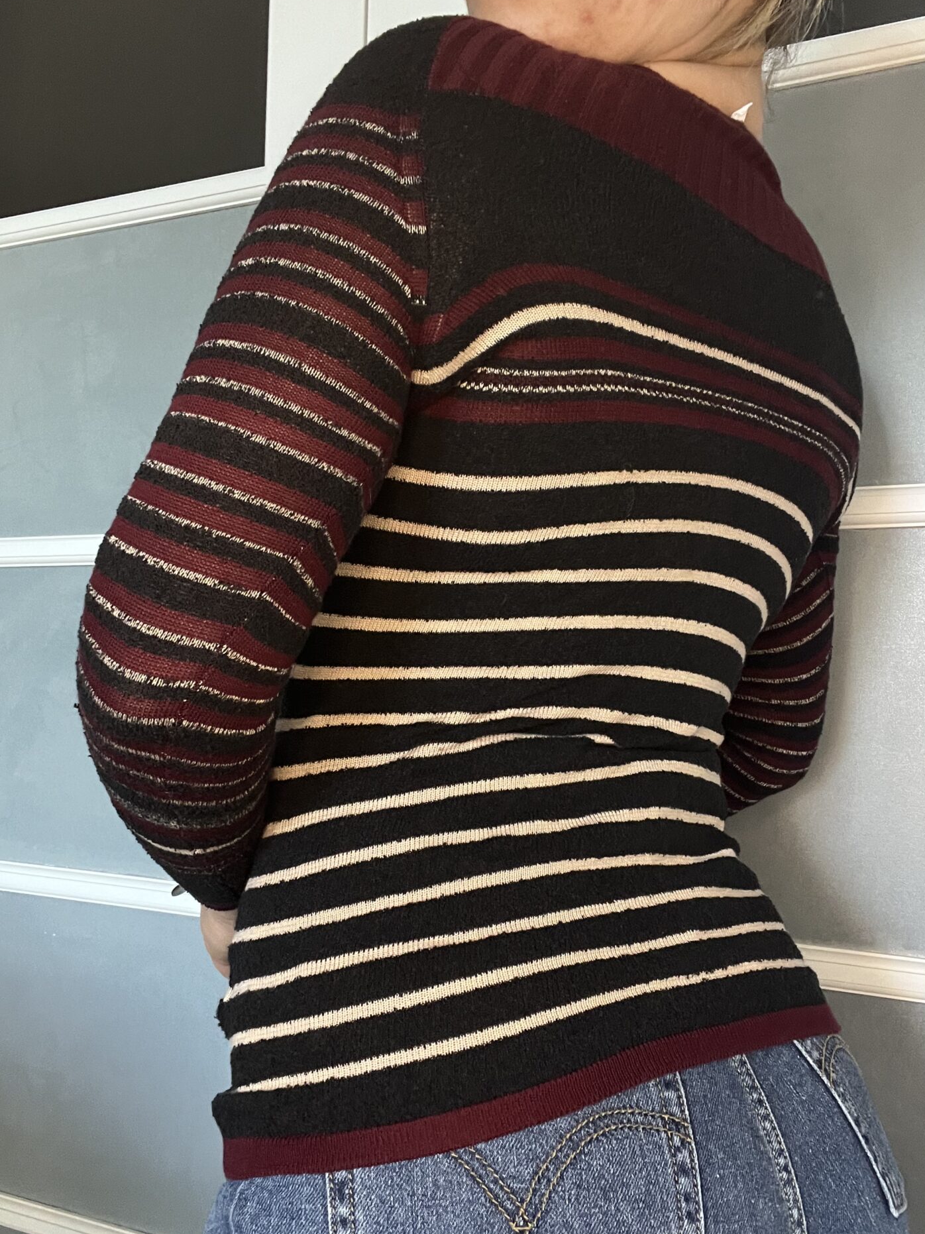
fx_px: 1176
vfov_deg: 55.3
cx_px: 477
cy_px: 669
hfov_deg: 42.9
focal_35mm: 33
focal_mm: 2.71
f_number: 2.2
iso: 320
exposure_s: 1/37
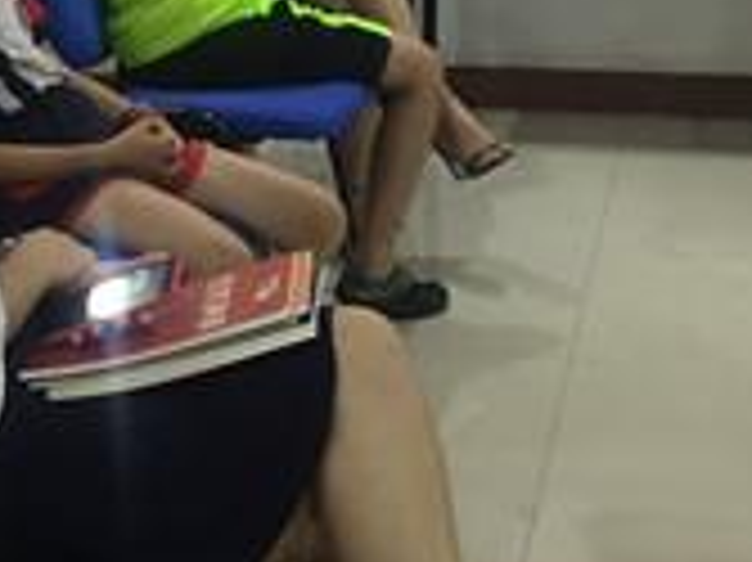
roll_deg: +0.1
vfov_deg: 14.0
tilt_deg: -9.5
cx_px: 153
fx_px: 2258
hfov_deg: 18.7
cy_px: -31
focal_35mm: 104
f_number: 2.2
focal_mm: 4.15
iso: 125
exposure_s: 1/33
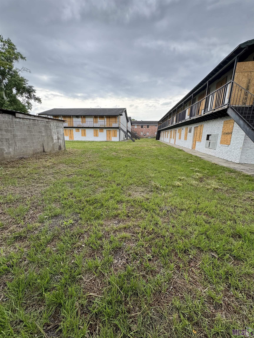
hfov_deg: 85.7
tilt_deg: -13.7
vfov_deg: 102.1
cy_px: 169
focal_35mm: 14
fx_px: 137
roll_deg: -0.8
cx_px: 127
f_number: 2.2
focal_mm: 2.22
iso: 40
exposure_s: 1/265
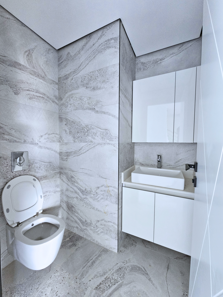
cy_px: 148
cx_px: 112
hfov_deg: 89.9
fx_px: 112
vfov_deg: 106.2
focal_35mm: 13
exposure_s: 1/33
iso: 320
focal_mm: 2.2
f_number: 2.2
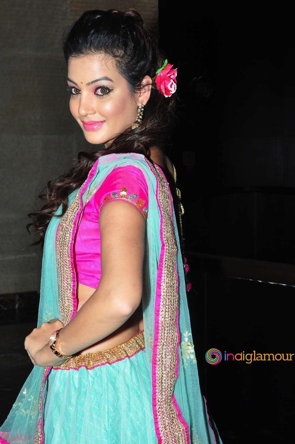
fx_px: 887
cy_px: 222
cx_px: 148
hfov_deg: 18.9
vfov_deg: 28.1
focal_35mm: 72
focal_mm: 48
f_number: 11
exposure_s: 1/125
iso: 400
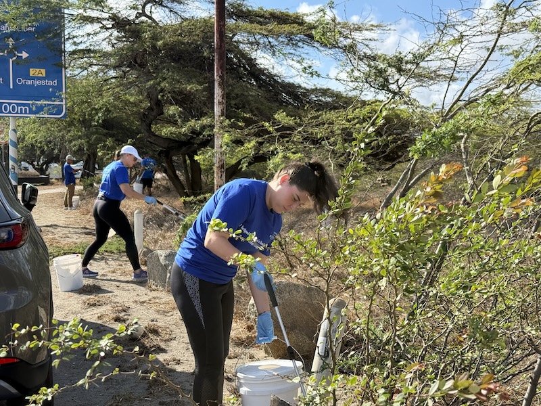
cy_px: 203
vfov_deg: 30.3
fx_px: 750
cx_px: 270
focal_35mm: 48
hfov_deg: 39.7
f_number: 1.78
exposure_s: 1/3096
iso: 100
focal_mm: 6.76
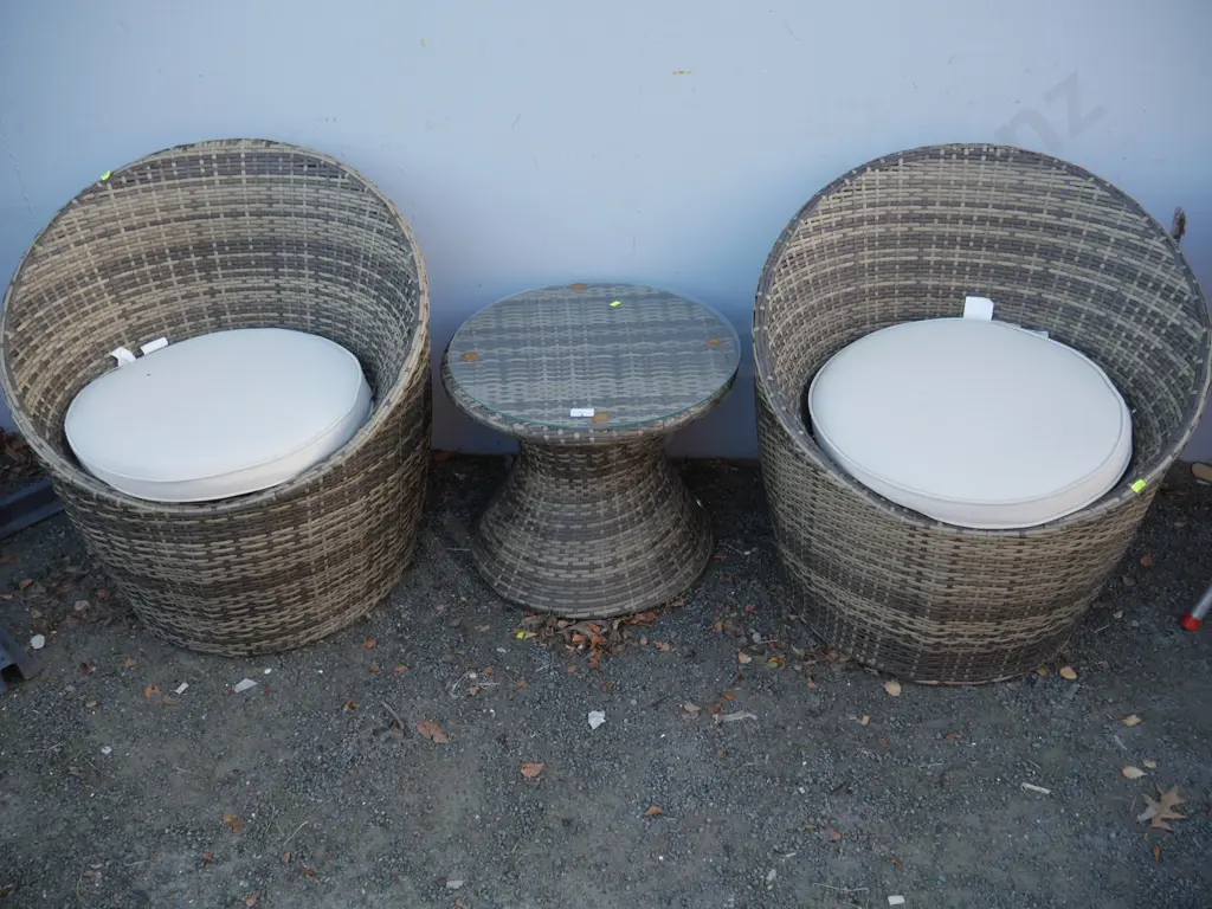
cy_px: 454
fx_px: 980
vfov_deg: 49.7
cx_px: 606
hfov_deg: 63.4
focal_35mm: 28
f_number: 3.5
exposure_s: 1/100
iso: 200
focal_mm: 14
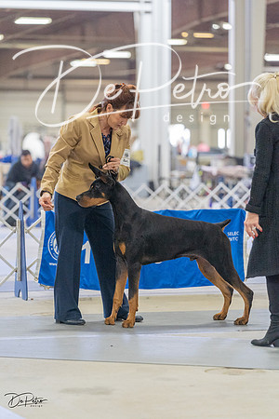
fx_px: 1767
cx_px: 140
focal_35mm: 152
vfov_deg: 13.5
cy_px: 210
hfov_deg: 9.0
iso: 6400
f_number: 3.5
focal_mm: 152
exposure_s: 1/320
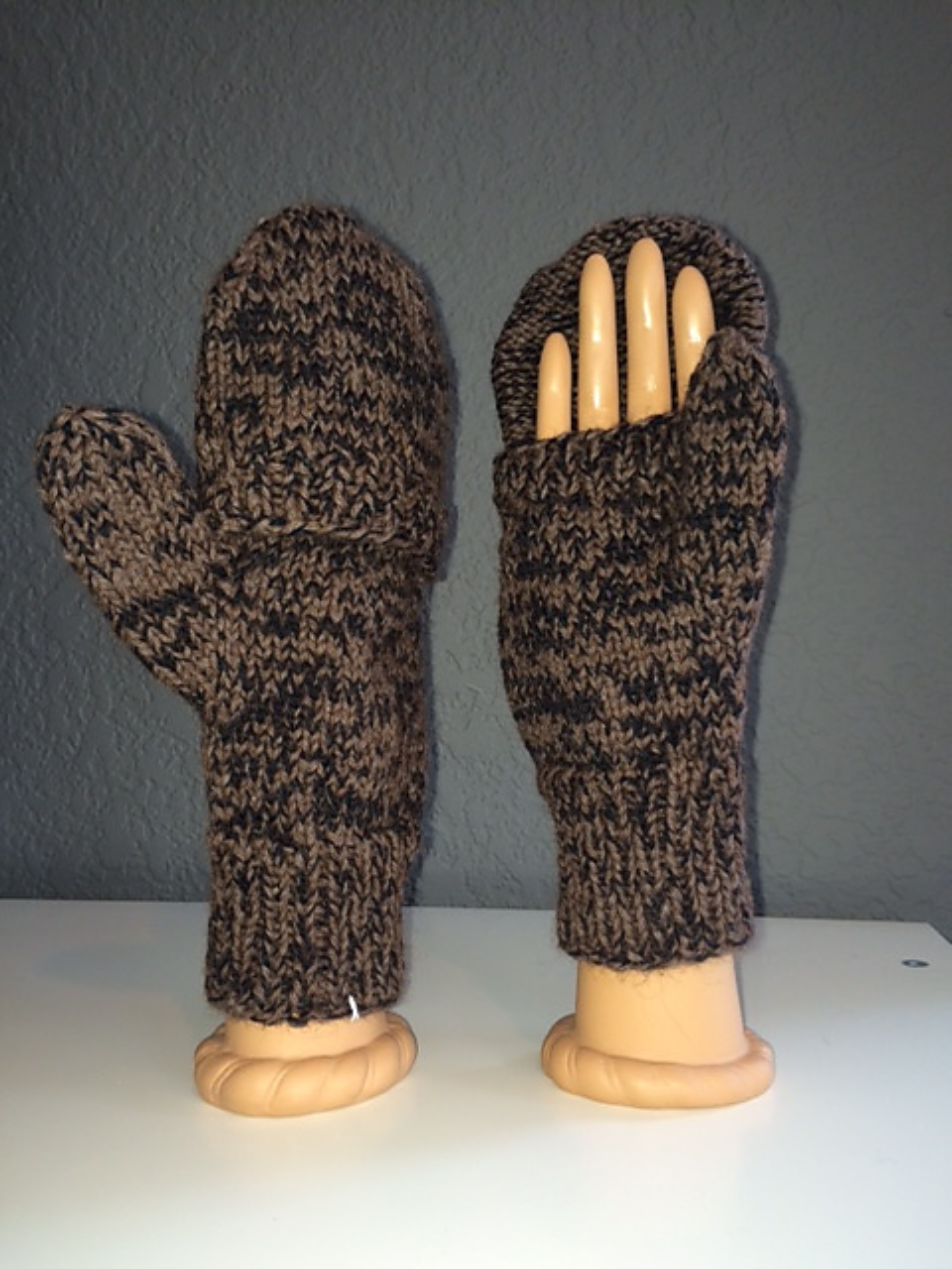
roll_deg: +0.7
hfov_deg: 48.2
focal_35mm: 29
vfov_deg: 61.7
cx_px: 476
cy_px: 634
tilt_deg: +0.0
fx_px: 1063
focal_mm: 4.15
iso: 40
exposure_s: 1/30
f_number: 2.2
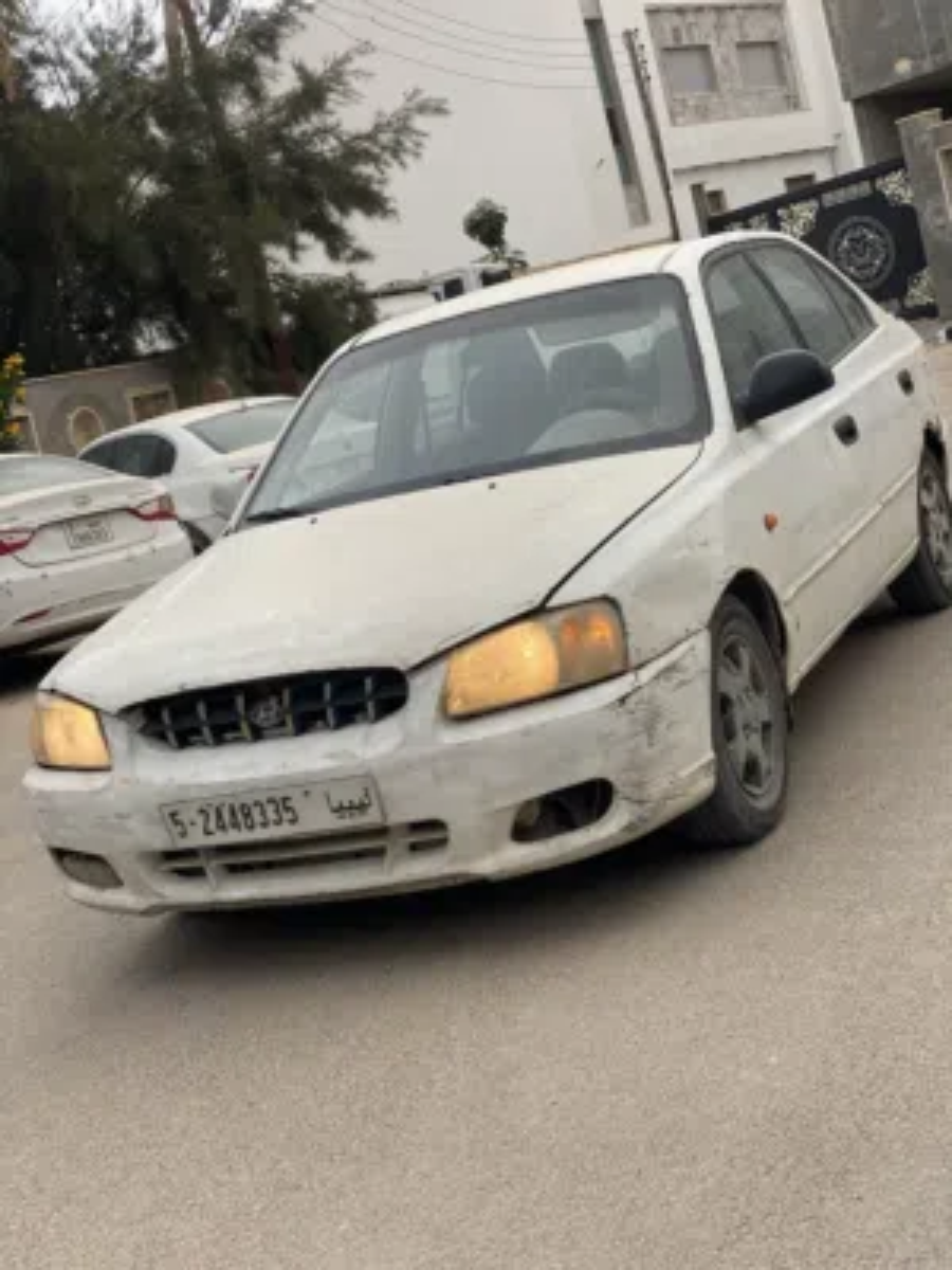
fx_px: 1907
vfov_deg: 36.8
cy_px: 635
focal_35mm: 52
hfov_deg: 28.0
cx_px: 476
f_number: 2
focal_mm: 6
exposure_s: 1/749
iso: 20
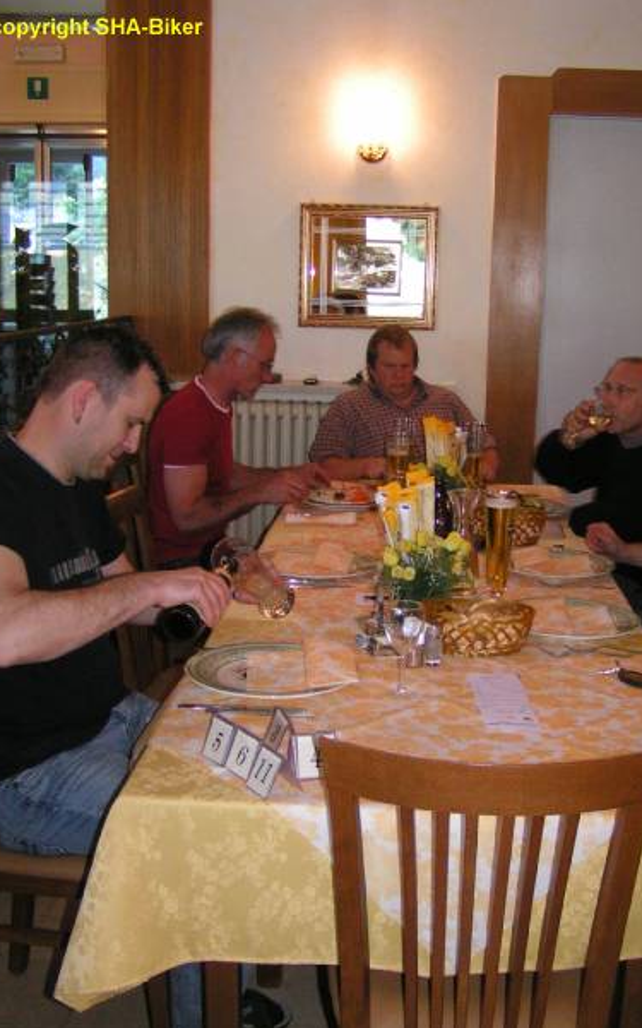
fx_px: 1204
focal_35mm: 43
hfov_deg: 29.8
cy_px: 545
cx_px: 383
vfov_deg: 46.2
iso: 200
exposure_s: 1/40
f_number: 2.8
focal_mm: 5.8
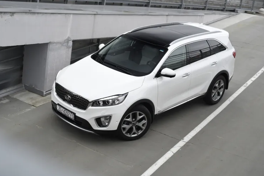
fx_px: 374
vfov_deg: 26.5
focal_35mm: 51
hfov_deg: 38.9
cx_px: 130
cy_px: 88
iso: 250
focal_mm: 50
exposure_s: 1/125
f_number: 4
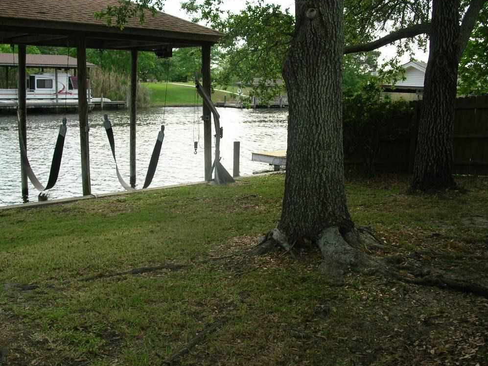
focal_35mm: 38
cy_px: 182
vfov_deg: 37.7
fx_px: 536
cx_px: 243
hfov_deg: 49.0
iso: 50
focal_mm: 6.2
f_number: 3.8
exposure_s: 1/134
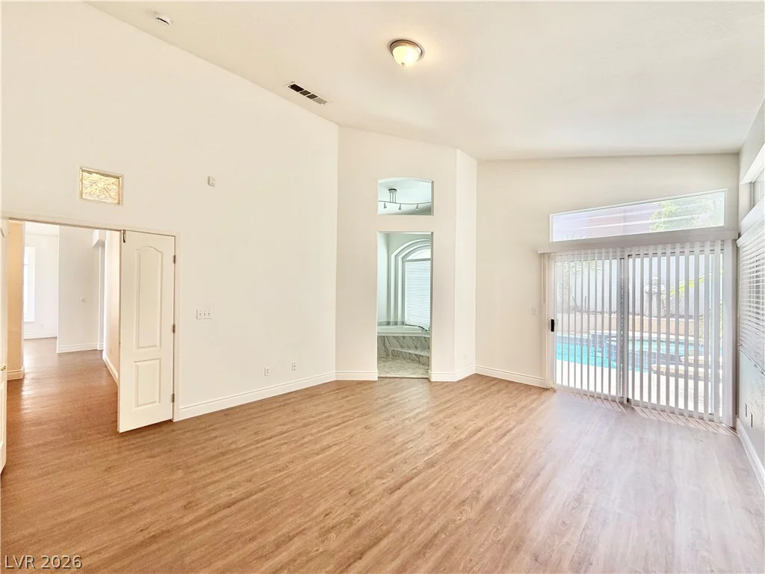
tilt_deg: +0.1
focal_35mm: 14
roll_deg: -0.8
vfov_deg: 85.7
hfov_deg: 102.1
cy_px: 287
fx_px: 309
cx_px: 382
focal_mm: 2.22
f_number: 2.2
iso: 80
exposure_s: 1/121
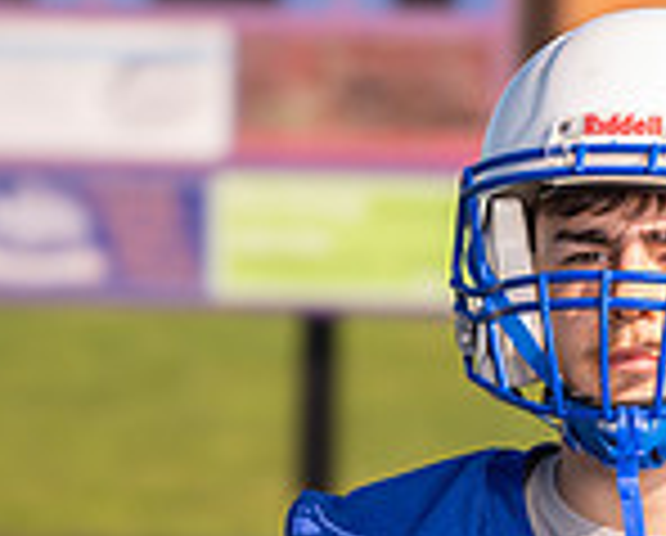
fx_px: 9559
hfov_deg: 4.0
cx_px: 594
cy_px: 626
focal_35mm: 484
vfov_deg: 3.2
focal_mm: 170
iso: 100
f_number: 8
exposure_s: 1/250
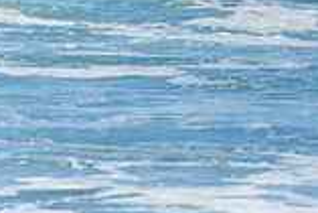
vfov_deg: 0.7
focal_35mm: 2045
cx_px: -210
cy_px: -200
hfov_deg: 1.0
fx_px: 18080
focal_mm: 500
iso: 220
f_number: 5.6
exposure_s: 1/2000
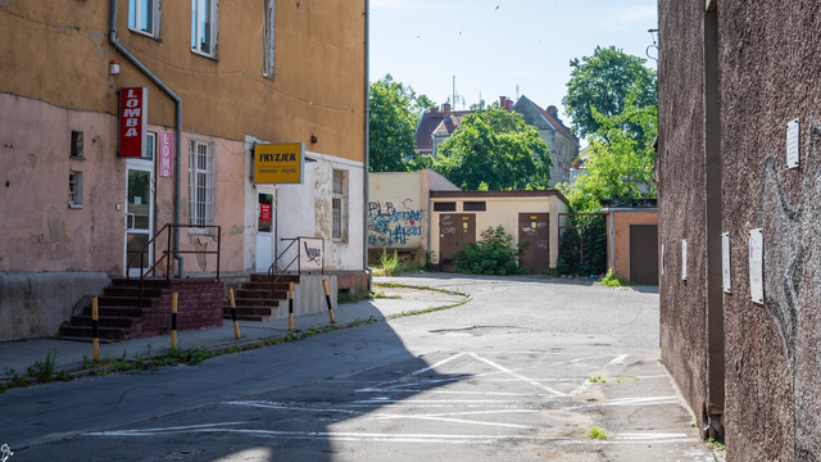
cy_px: 207
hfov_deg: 43.3
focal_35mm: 47
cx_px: 391
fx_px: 1033
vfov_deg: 25.2
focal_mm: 40
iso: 100
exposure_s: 1/200
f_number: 9
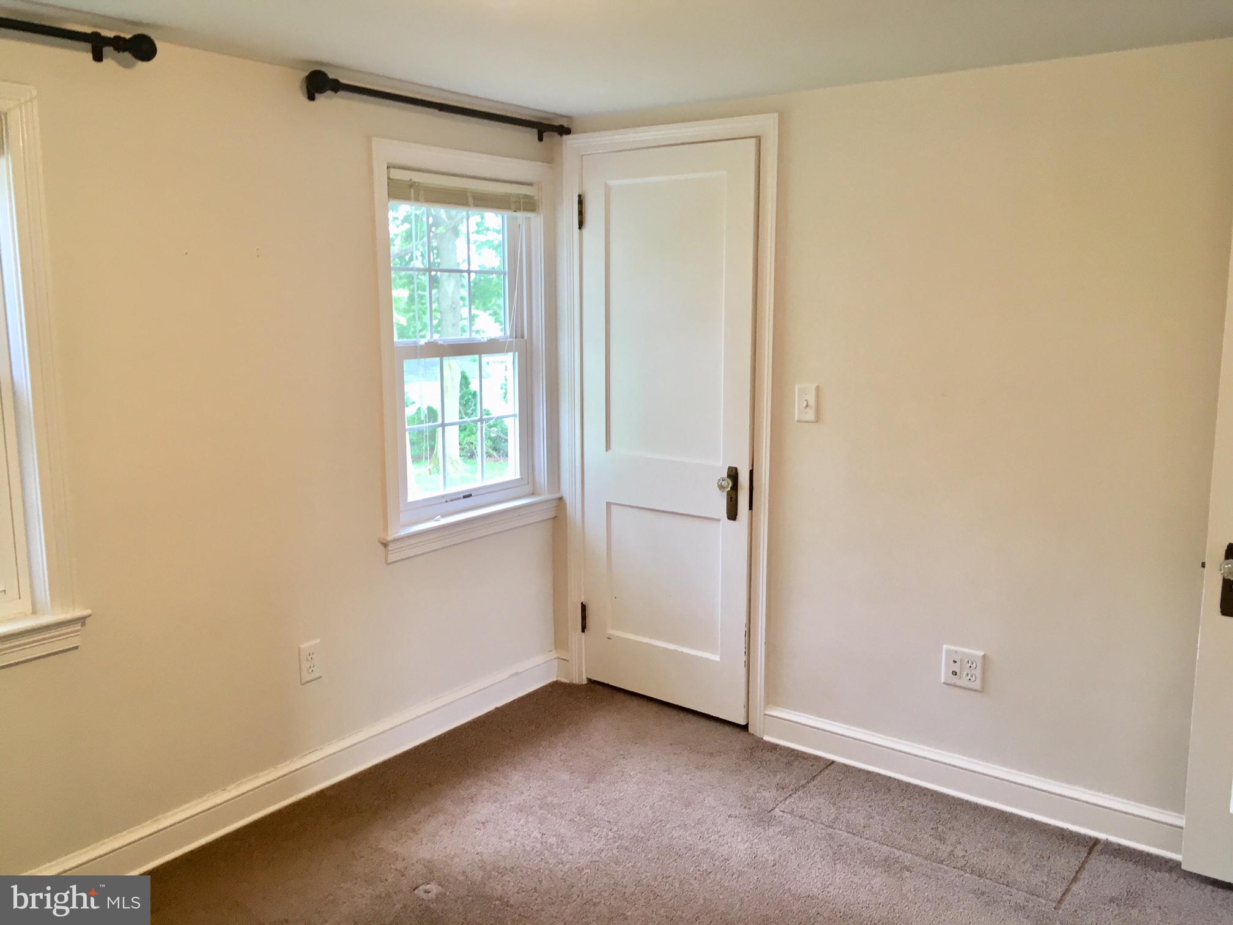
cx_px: 616
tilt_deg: -10.2
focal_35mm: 29
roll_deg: -0.7
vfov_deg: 48.2
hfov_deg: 61.7
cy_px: 462
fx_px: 1033
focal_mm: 4.15
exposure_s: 1/30
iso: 50
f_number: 2.2
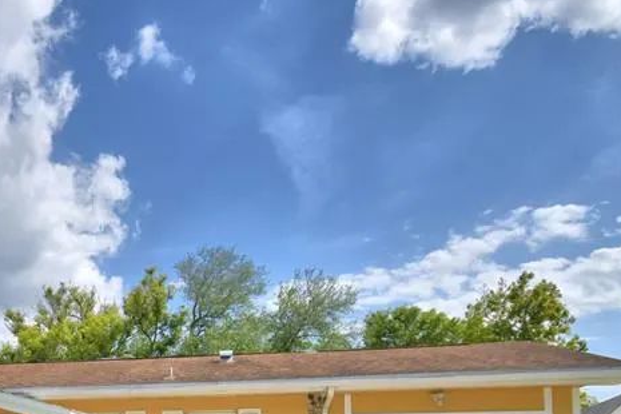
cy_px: 430
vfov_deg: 35.5
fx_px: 569
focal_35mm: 33
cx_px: 56
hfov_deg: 50.4
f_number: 4.5
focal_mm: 10
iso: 100
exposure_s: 1/1600
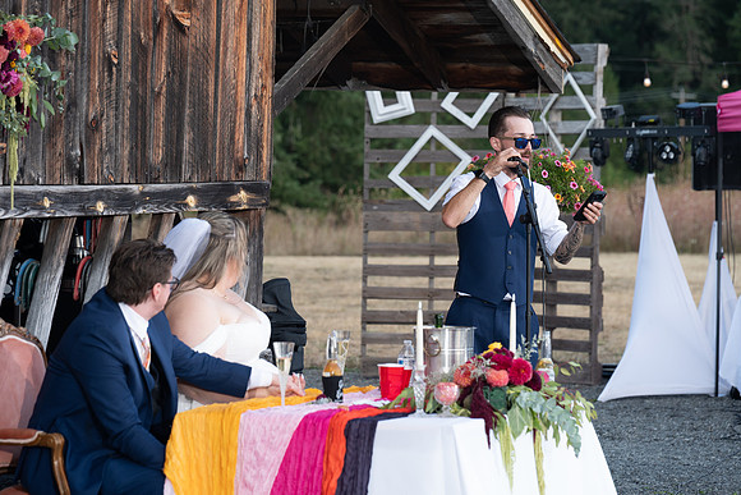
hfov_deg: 13.7
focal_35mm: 150
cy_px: 248
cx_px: 370
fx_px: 3088
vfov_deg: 9.2
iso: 320
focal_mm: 150
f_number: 5.6
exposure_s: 1/125
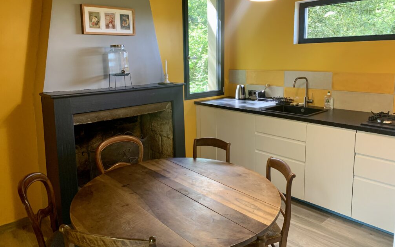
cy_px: 103
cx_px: 195
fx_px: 301
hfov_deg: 66.5
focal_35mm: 28
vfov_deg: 44.4
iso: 125
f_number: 1.8
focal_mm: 4.25
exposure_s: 1/50
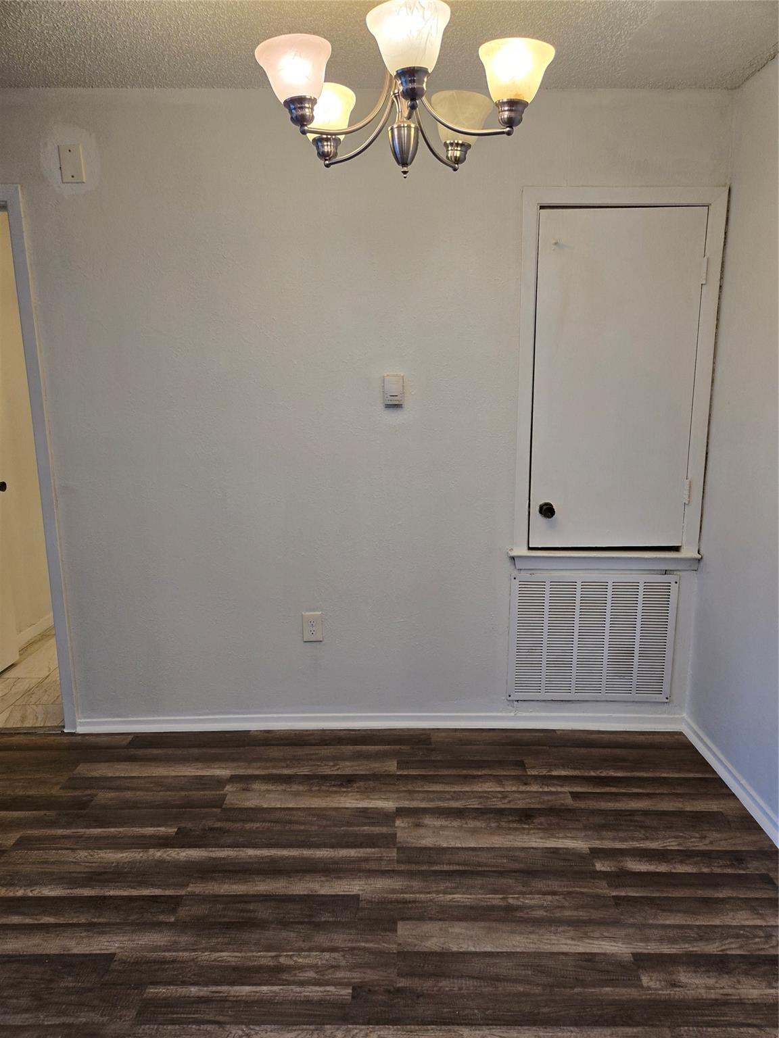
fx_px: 690
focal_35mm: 23
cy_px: 519
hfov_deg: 58.9
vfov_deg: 73.9
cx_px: 390
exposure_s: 1/120
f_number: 1.8
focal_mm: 5.4
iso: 100
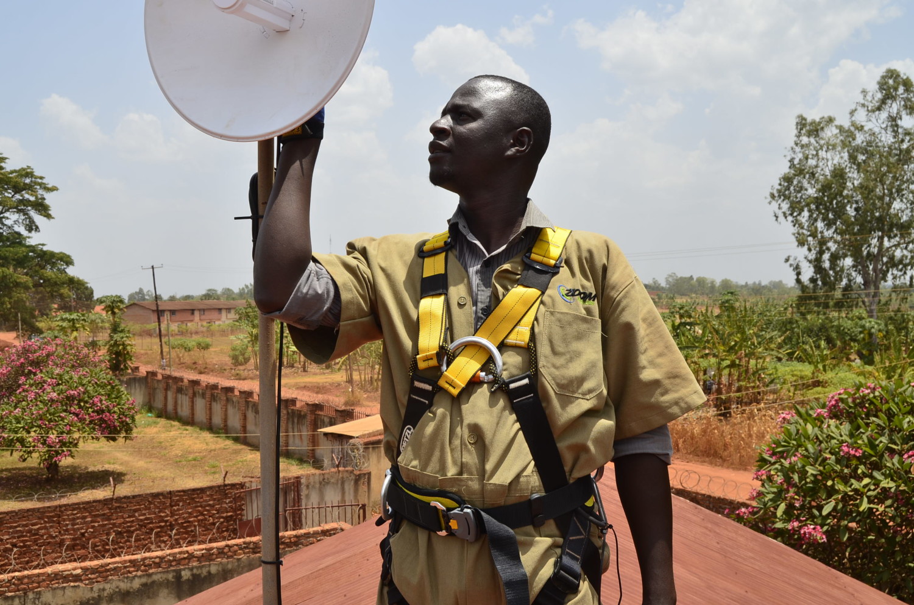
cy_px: 302
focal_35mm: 36
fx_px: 912
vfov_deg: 36.7
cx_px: 457
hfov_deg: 53.2
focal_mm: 24
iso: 200
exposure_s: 1/320
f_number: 10
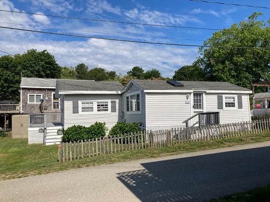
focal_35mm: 28
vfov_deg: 49.7
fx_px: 218
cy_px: 101
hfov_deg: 63.4
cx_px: 135
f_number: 1.8
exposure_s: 1/3472
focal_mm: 3.99
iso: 20
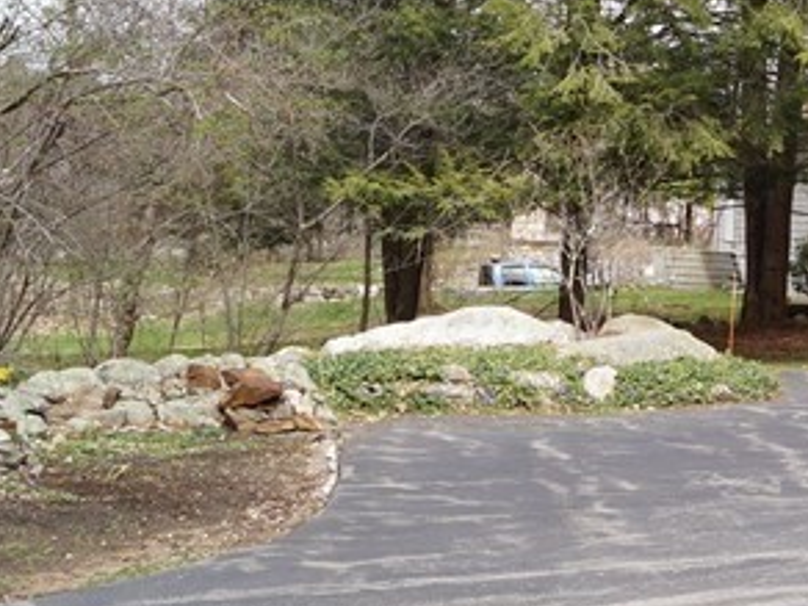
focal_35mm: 91
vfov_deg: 16.2
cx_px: 1223
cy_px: 419
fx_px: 2124
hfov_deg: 18.9
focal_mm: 18
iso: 100
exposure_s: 1/80
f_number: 9
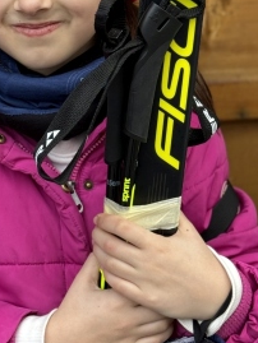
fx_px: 1062
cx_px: 69
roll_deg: +0.4
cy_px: 108
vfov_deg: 18.3
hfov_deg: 13.8
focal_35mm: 107
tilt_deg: -19.1
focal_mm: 6.86
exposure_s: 1/121
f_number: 1.78
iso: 80
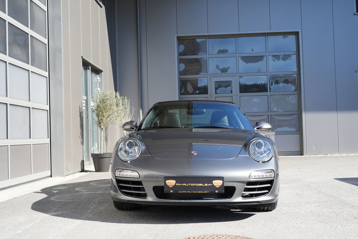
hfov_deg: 39.6
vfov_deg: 27.0
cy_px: 120
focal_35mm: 50
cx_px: 179
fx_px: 497
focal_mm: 50
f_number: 4
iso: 100
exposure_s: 1/200
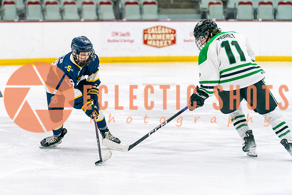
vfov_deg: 7.8
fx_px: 1433
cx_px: 69
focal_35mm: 177
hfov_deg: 11.6
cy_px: 100
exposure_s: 1/1250
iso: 3200
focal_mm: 115
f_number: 2.8
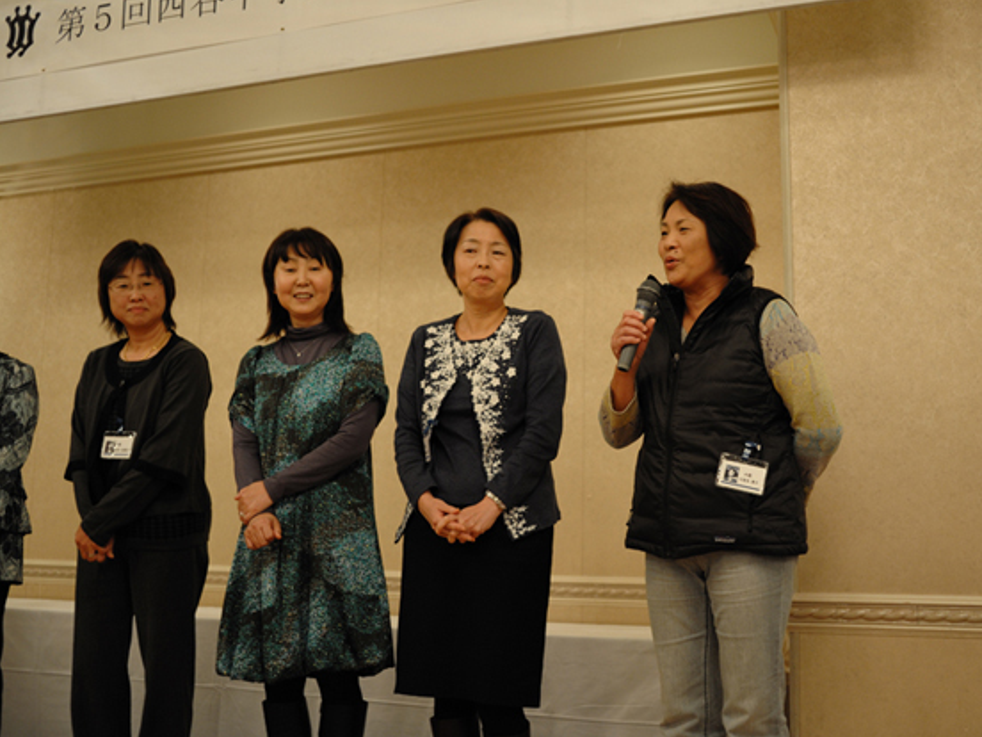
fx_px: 1106
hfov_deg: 47.8
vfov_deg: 36.8
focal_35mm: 39
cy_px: 374
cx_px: 541
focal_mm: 35
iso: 1400
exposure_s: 1/100
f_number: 2.8
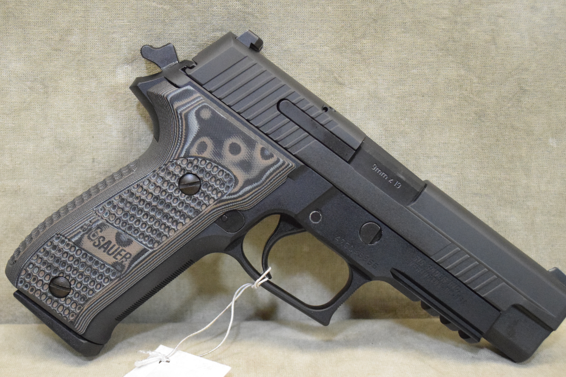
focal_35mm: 53
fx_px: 827
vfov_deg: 25.7
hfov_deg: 37.7
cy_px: 216
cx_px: 252
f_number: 4.5
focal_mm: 29
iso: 7200
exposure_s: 1/1250
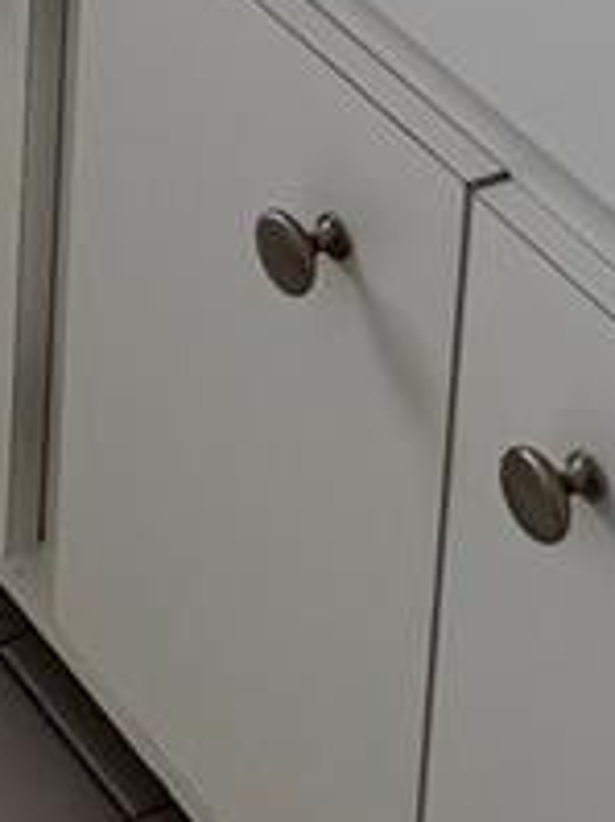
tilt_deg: -13.6
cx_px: -681
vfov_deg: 10.9
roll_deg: +1.3
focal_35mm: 145
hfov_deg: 9.4
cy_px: -1342
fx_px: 3439
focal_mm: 6.76
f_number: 1.78
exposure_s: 1/183
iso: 80
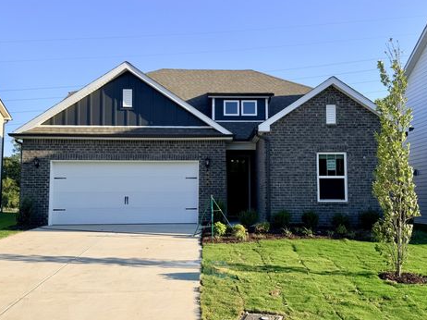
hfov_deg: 67.3
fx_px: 321
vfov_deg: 53.0
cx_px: 225
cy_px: 168
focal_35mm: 26
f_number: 1.78
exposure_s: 1/3021
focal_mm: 6.76
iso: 80
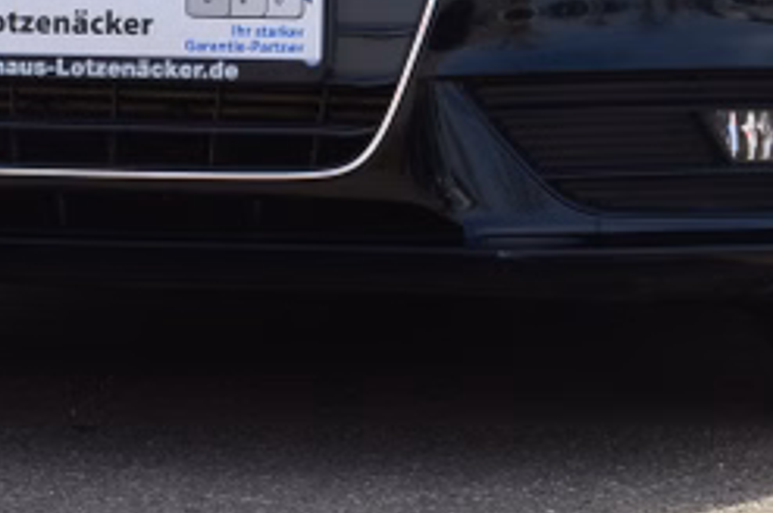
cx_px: 313
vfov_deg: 5.6
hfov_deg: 8.5
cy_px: -147
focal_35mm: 243
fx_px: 5211
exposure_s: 1/125
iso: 160
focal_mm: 50
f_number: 11
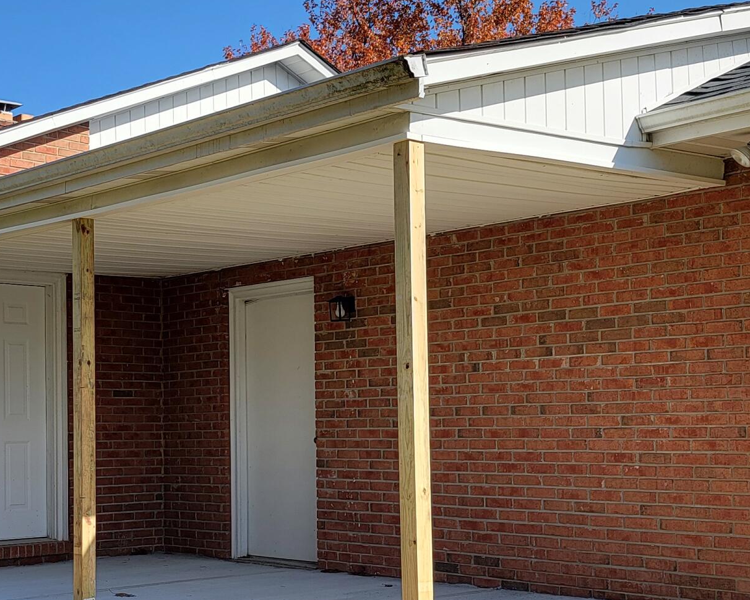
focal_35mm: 58
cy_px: 355
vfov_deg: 26.2
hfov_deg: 31.8
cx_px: 178
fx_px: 1287
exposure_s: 1/405
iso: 16
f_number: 1.8
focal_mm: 6.7
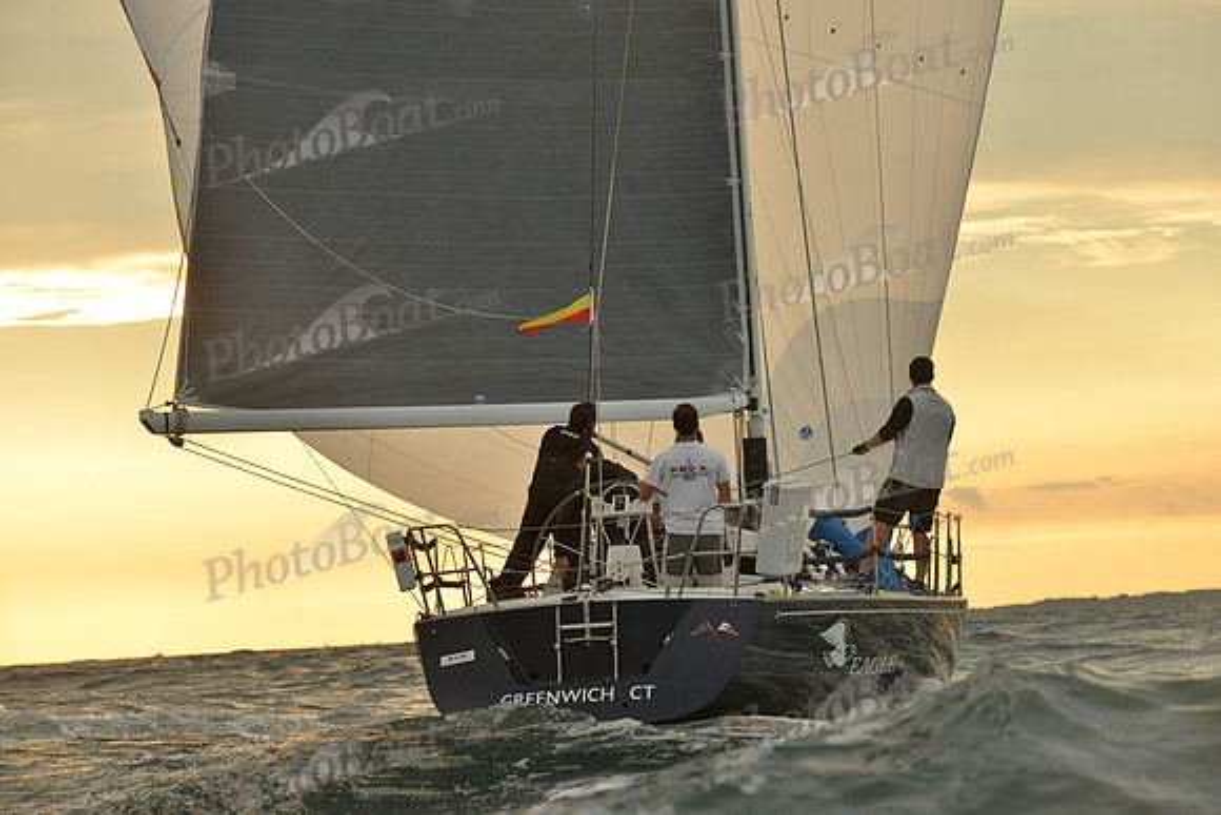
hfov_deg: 15.2
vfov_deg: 10.2
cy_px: 408
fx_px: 4580
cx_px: 610
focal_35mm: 135
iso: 800
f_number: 9
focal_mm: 135
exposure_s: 1/500
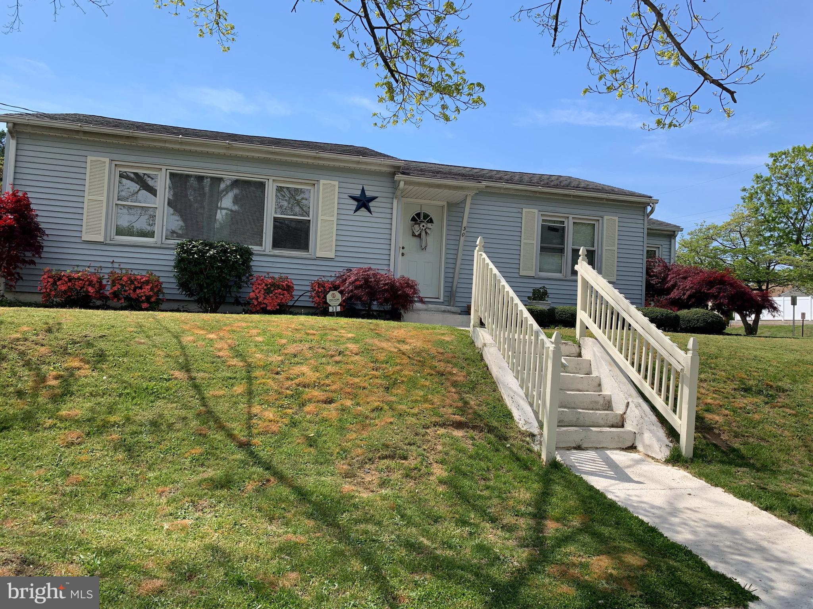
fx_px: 611
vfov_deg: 53.1
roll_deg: -3.6
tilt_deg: +3.9
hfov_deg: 67.3
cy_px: 304
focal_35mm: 26
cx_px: 406
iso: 25
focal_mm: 4.25
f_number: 1.8
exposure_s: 1/1953
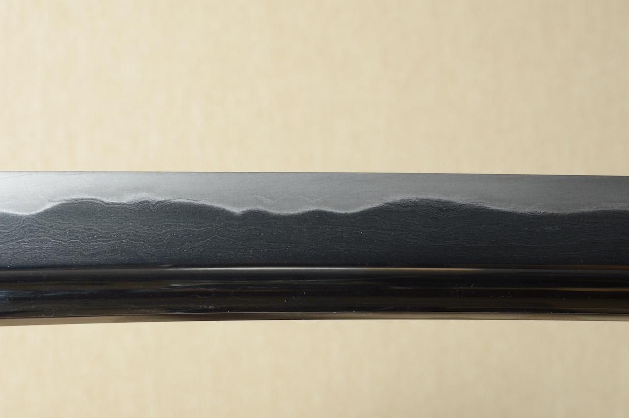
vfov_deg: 12.3
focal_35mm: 111
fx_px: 1937
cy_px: 207
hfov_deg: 18.4
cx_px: 299
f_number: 11
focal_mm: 66
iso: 400
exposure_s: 1/2
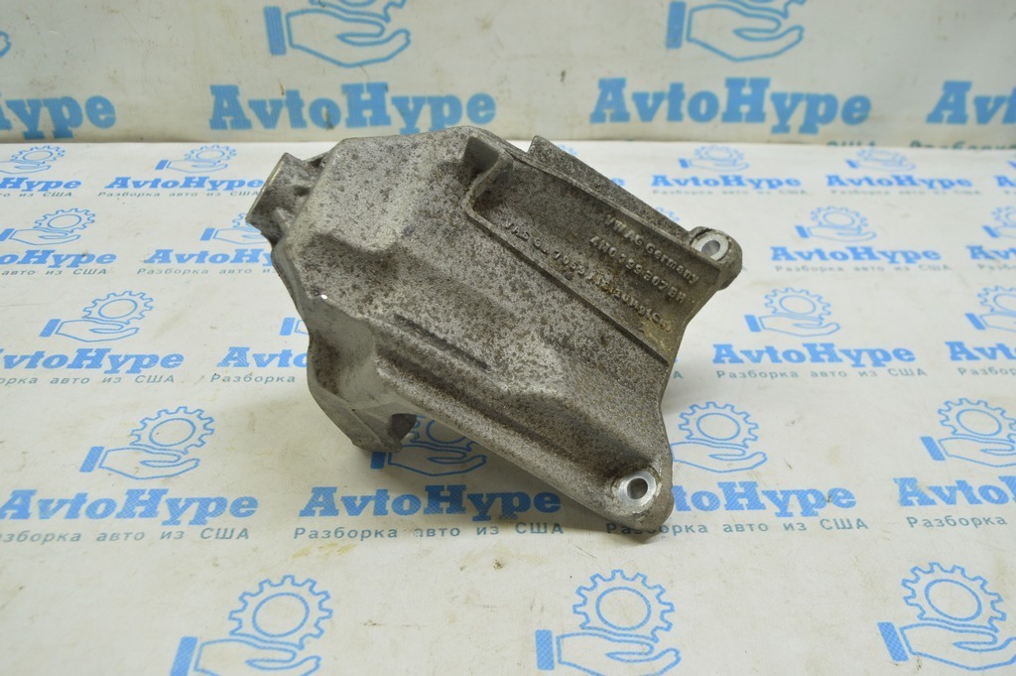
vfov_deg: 39.9
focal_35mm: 33
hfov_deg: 57.3
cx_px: 508
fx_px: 931
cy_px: 338
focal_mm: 22
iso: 400
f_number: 5.6
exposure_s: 1/20
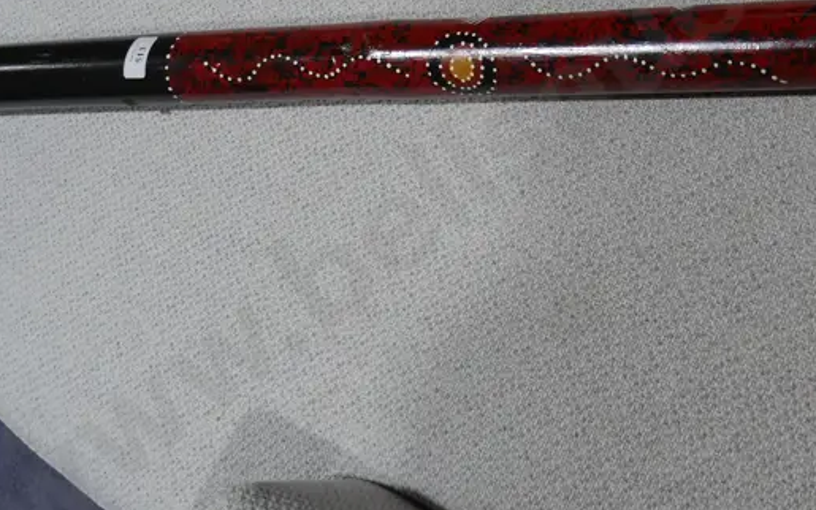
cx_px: 651
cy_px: 43
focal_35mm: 59
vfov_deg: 21.5
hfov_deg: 33.6
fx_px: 1312
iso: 200
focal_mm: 14
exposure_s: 1/125
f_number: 4
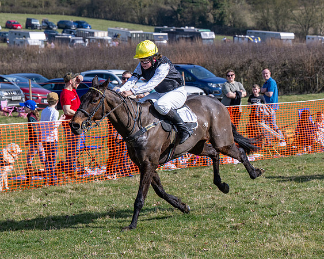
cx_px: 235
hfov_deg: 12.4
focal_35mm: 156
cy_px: 137
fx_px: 1492
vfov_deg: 9.9
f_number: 5
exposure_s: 1/1600
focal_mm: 83
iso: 200
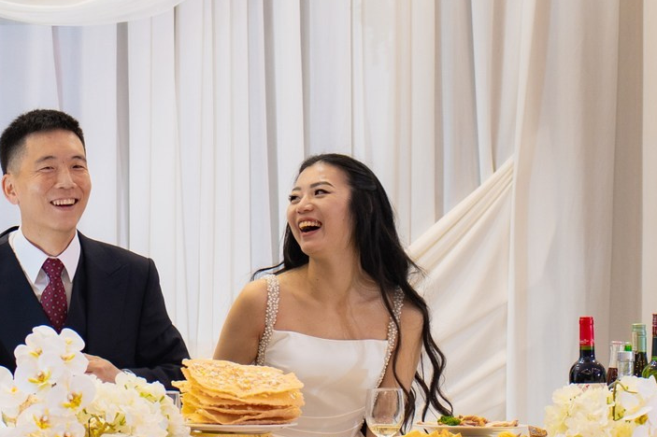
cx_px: 172
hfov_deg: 7.5
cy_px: 210
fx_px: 4998
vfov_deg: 5.0
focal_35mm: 274
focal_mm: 75
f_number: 2.8
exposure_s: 1/200
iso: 640
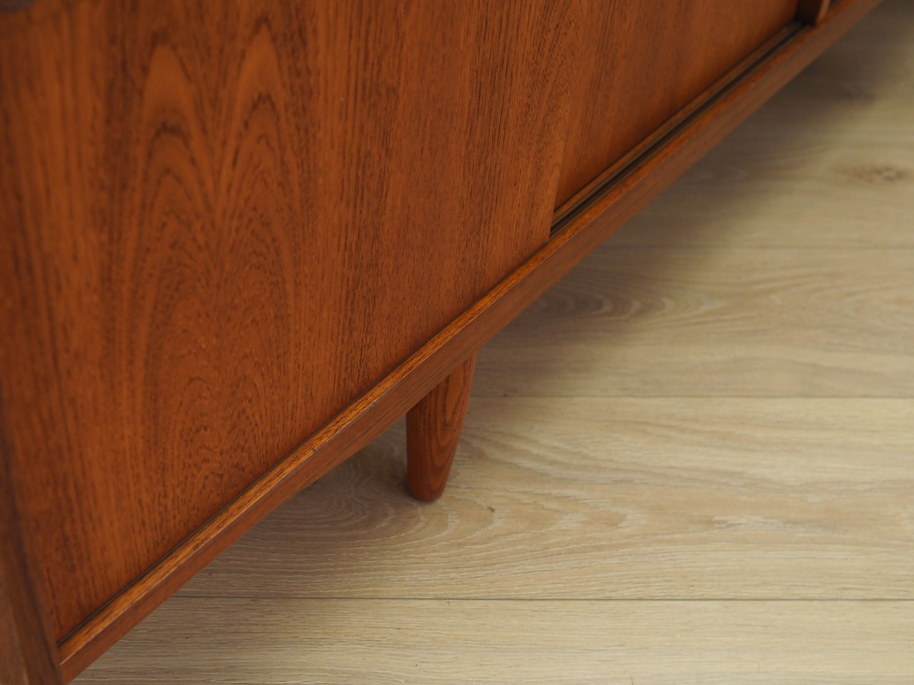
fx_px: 1241
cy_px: 408
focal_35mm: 47
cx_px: 295
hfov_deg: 39.9
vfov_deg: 30.8
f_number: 2.8
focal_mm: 17
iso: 500
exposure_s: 1/40
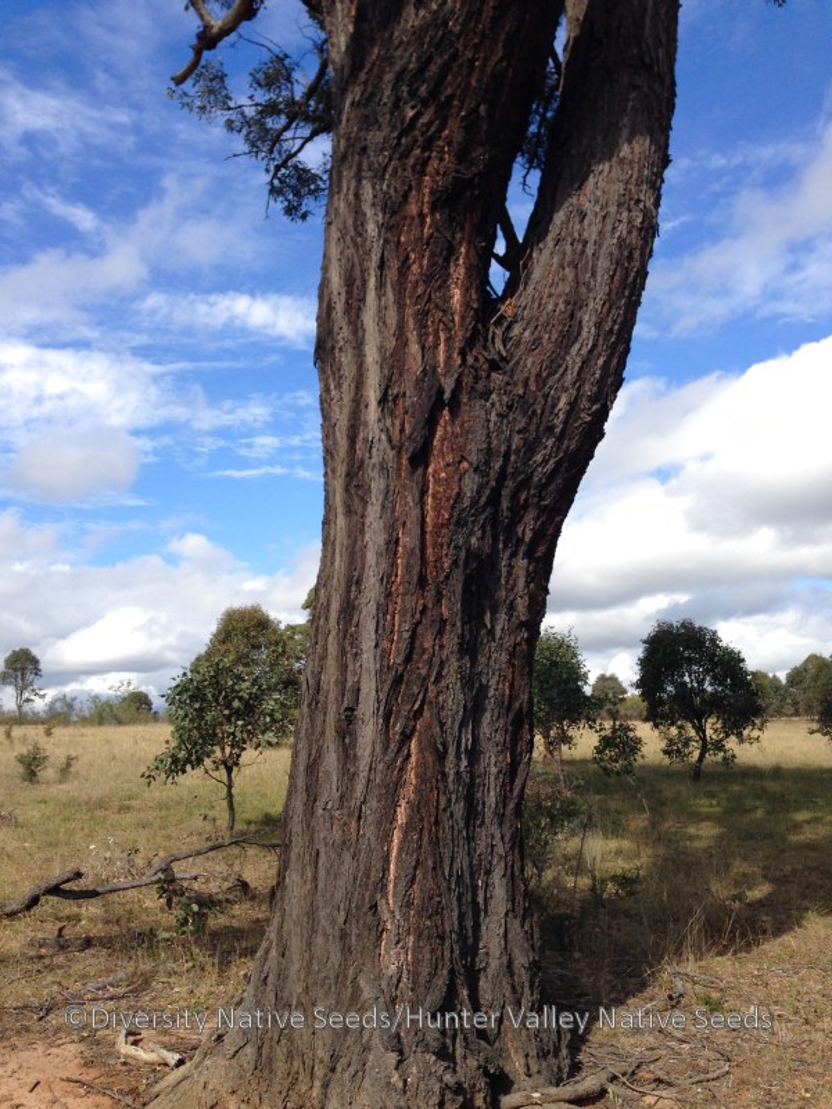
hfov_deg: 42.9
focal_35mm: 33
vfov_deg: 55.4
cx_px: 416
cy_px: 554
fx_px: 1058
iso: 50
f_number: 2.4
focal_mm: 4.12
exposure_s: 1/1290
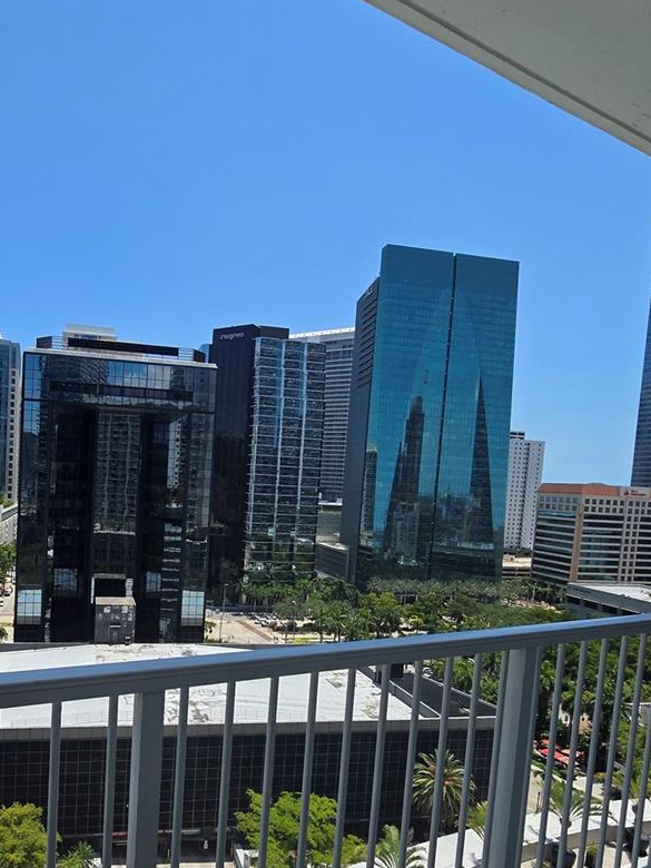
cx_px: 166
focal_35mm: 20
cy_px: 519
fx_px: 502
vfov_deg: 80.8
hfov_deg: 62.3
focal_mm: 2.2
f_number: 2.2
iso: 50
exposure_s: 1/2510
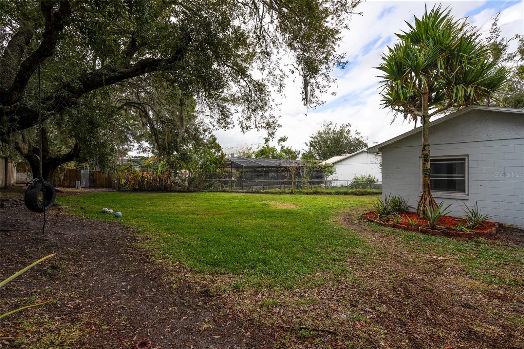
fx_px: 233
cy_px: 174
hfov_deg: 96.7
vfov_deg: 73.7
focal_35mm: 16
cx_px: 262
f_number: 5.6
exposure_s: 1/125
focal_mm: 16
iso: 100
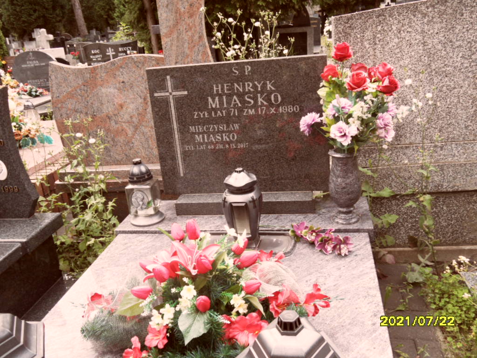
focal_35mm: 32
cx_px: 238
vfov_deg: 44.2
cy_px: 179
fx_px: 441
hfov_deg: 56.8
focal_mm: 5.3
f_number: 3.4
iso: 80
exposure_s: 1/125
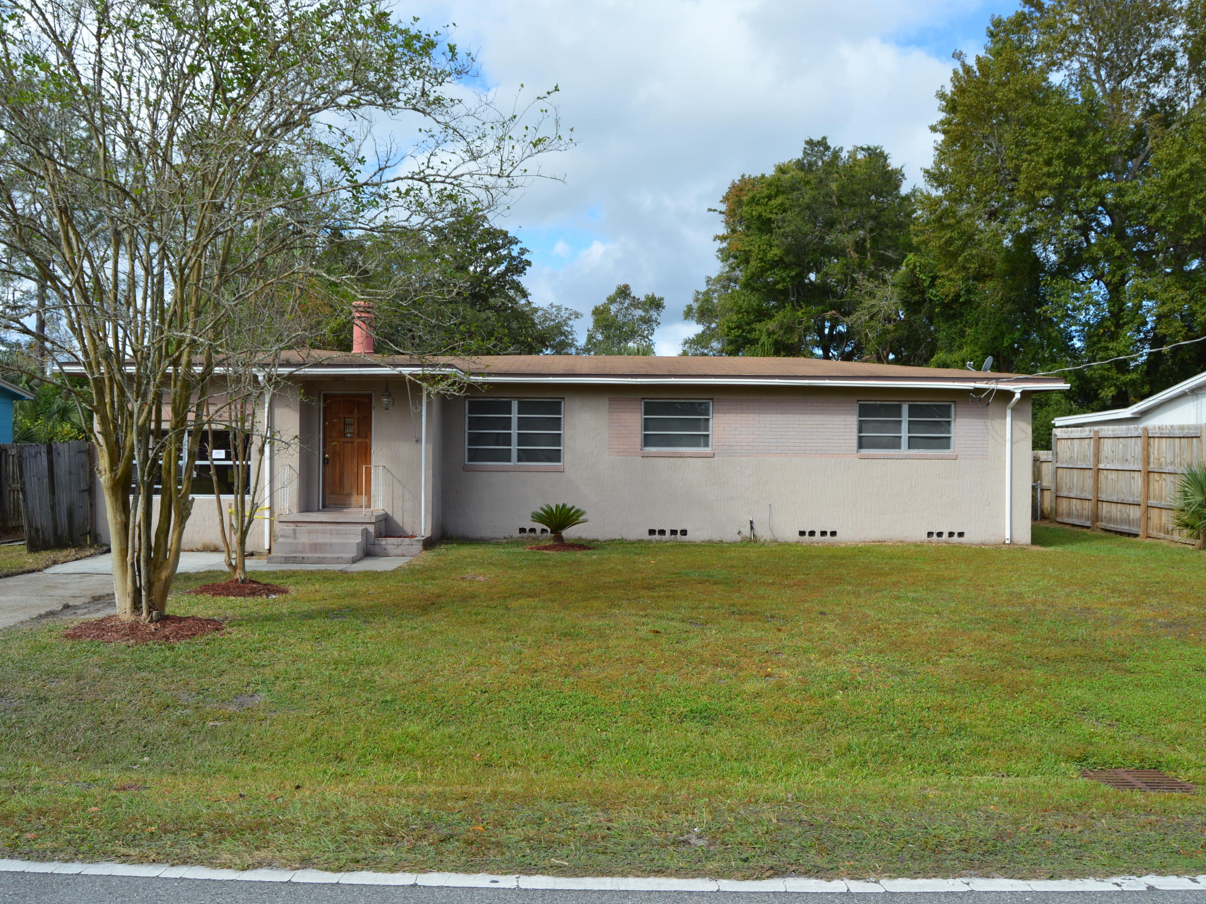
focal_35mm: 30
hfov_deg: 59.9
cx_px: 572
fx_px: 1045
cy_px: 453
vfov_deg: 46.8
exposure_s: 1/250
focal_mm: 18
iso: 100
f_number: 8
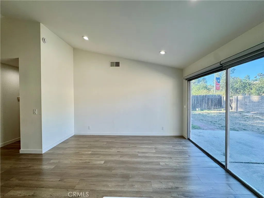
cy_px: 99
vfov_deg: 85.7
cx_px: 132
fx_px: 107
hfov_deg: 102.1
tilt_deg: -0.8
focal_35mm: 14
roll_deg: -0.1
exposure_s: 1/141
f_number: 2.2
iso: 50
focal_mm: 2.22
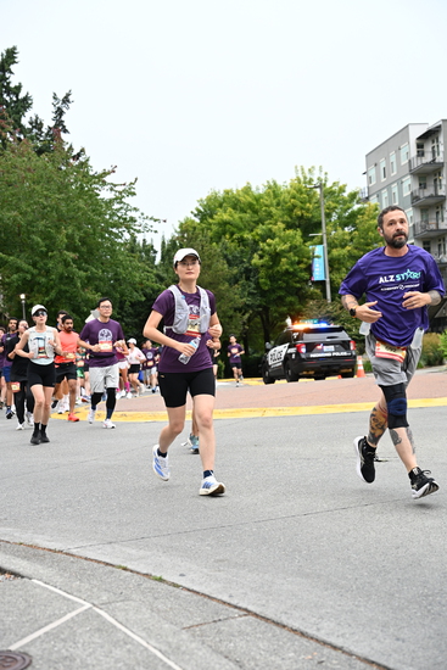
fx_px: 986
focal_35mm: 53
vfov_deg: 37.5
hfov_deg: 25.5
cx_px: 224
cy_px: 335
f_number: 4
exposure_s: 1/800
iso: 1600
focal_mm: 53
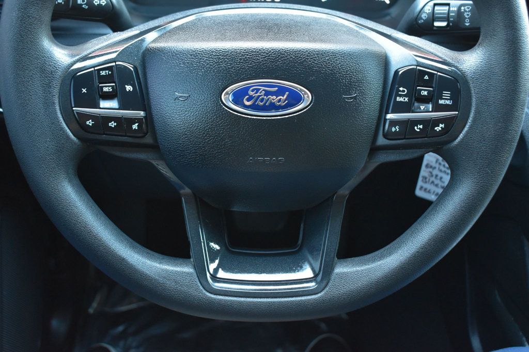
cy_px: 176
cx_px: 264
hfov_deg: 46.4
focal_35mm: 42
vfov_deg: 31.9
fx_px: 617
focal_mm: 28
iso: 1600
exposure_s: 1/15
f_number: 4.2
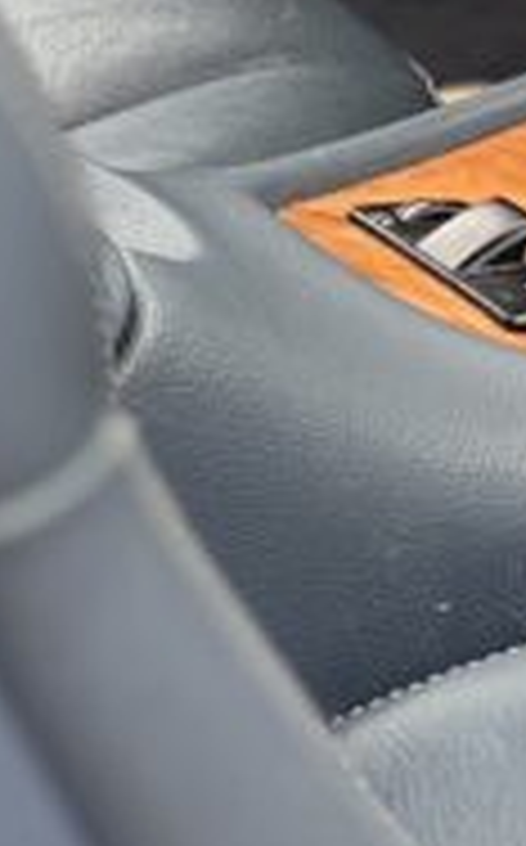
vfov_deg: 4.7
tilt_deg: -20.7
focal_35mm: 445
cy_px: -706
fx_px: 10238
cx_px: 1236
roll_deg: +0.5
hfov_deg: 2.9
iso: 64
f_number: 2.8
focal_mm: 9
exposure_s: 1/121
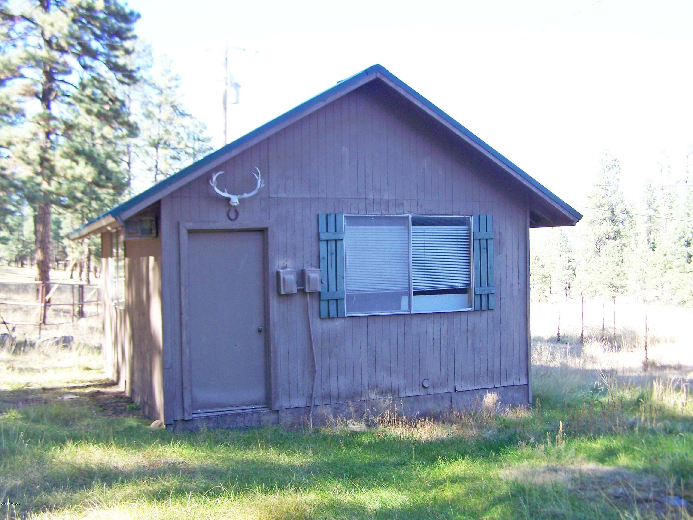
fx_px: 761
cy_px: 260
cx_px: 346
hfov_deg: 49.0
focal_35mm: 38
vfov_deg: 37.7
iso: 64
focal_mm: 6.3
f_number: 2.8
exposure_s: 1/100
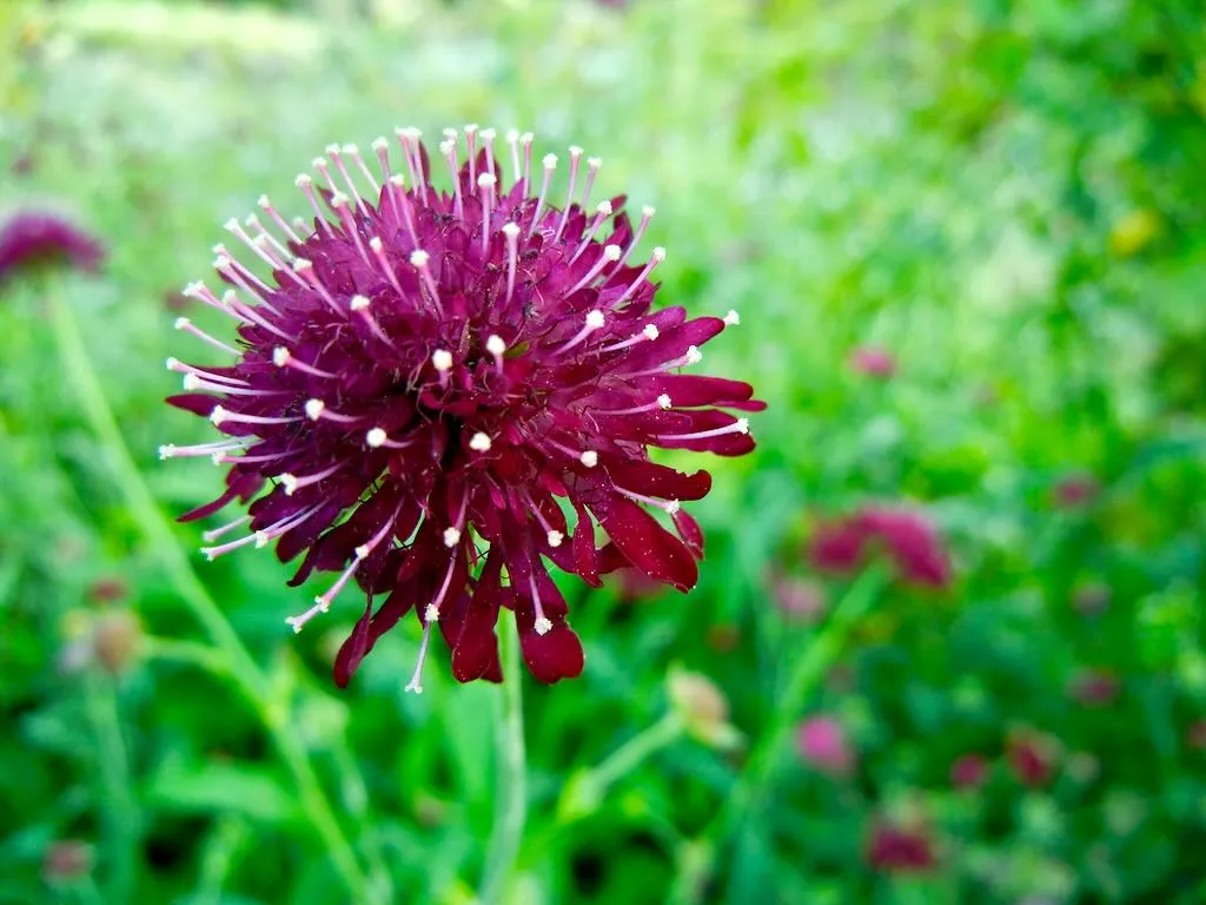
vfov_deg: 46.8
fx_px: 1045
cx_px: 603
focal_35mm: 30
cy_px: 452
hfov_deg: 60.0
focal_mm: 5.4
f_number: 3.5
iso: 160
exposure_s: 1/90
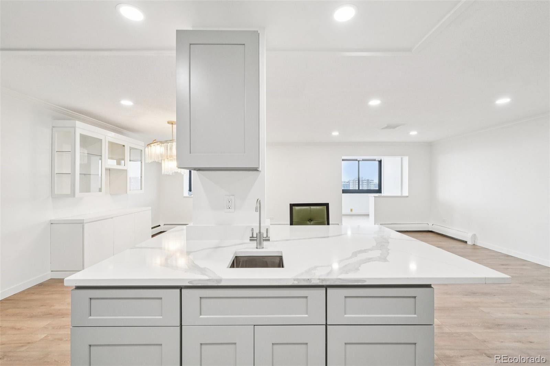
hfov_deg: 100.4
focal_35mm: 15
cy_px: 183
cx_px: 275
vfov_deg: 77.3
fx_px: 229
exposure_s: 1/30
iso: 800
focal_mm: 10
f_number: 8
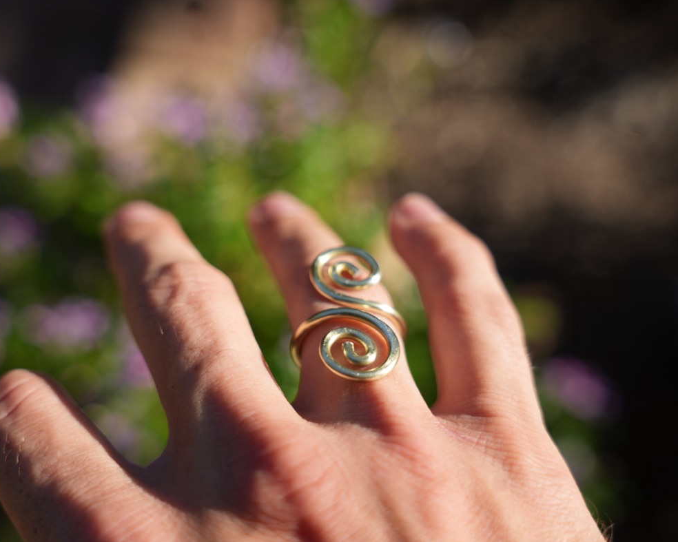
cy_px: 269
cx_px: 271
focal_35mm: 55
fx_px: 1104
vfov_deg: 27.6
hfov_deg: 34.0
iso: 100
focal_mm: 48
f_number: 4.5
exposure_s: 1/400
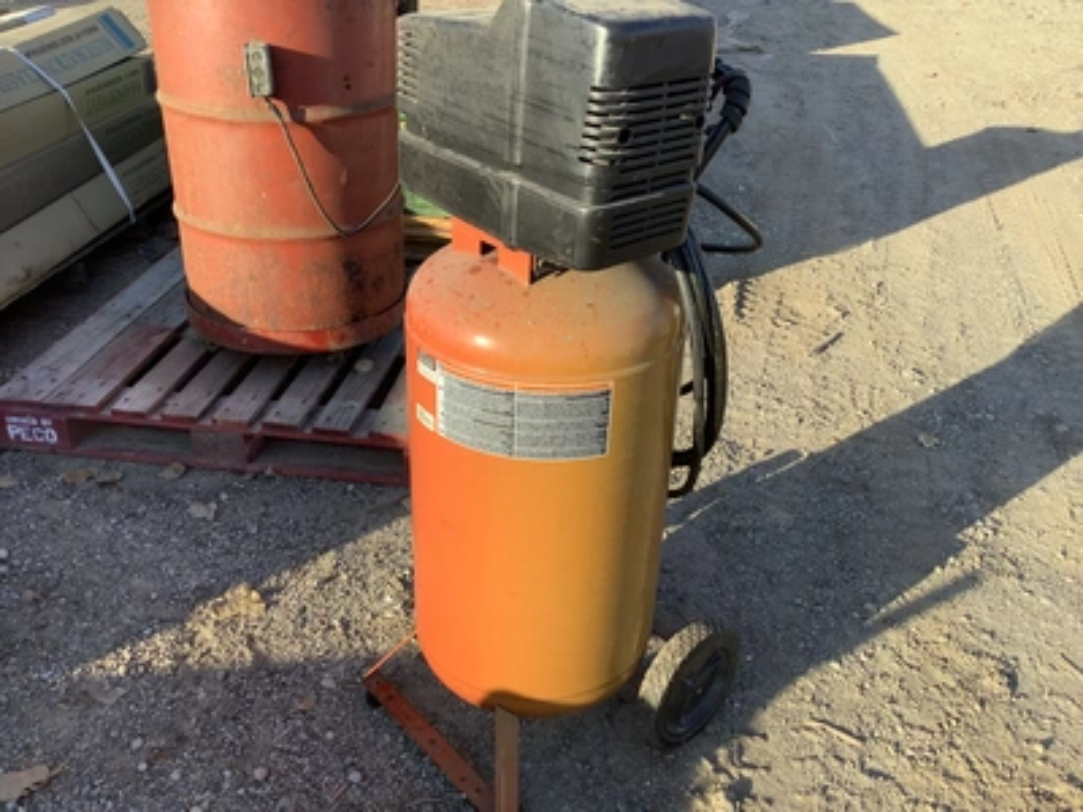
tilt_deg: -32.8
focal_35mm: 31
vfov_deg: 45.4
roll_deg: -1.7
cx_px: 542
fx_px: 970
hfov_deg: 58.4
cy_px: 406
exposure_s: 1/403
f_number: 2.4
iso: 25
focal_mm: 3.3
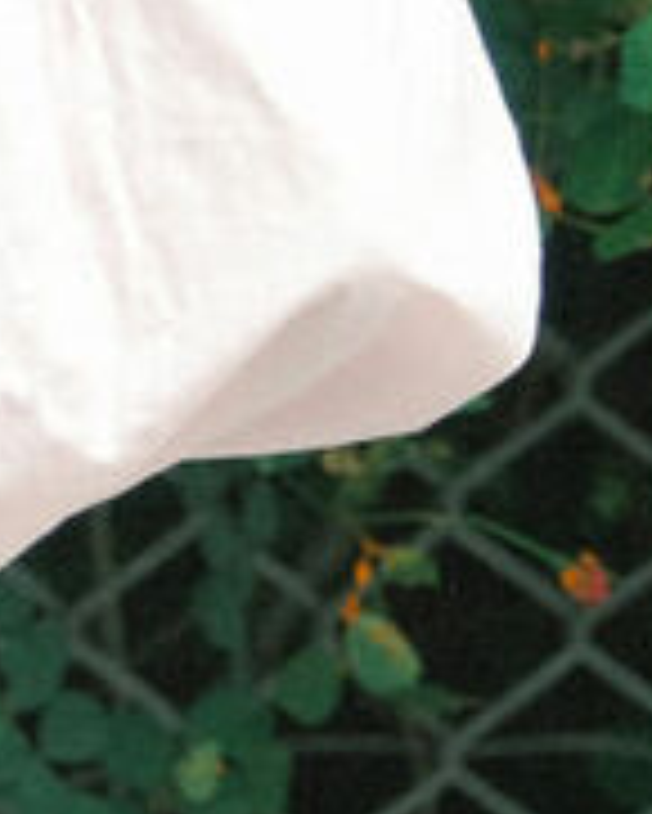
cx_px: -1237
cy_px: -373
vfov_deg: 8.5
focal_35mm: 223
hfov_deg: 6.4
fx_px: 5374
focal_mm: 27.4
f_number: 2.8
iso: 160
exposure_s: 1/1000
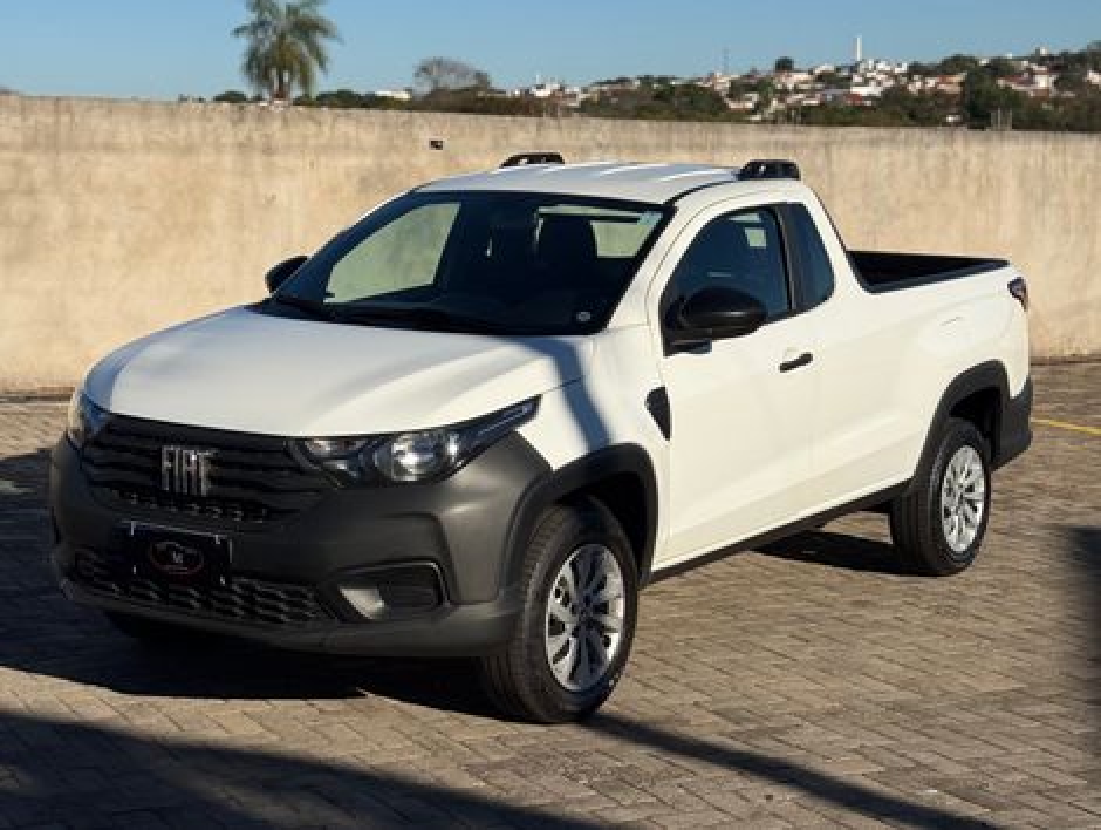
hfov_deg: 39.6
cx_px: 550
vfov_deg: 30.3
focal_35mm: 48
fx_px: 1529
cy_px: 415
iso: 50
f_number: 1.78
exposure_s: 1/11364
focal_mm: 6.76
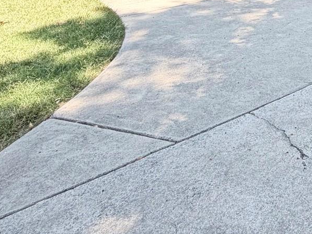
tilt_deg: +0.1
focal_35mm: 48
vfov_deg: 24.4
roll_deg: +0.3
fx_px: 433
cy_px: -107
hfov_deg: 32.3
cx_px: 380
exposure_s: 1/121
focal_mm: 2.22
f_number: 2.2
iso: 80
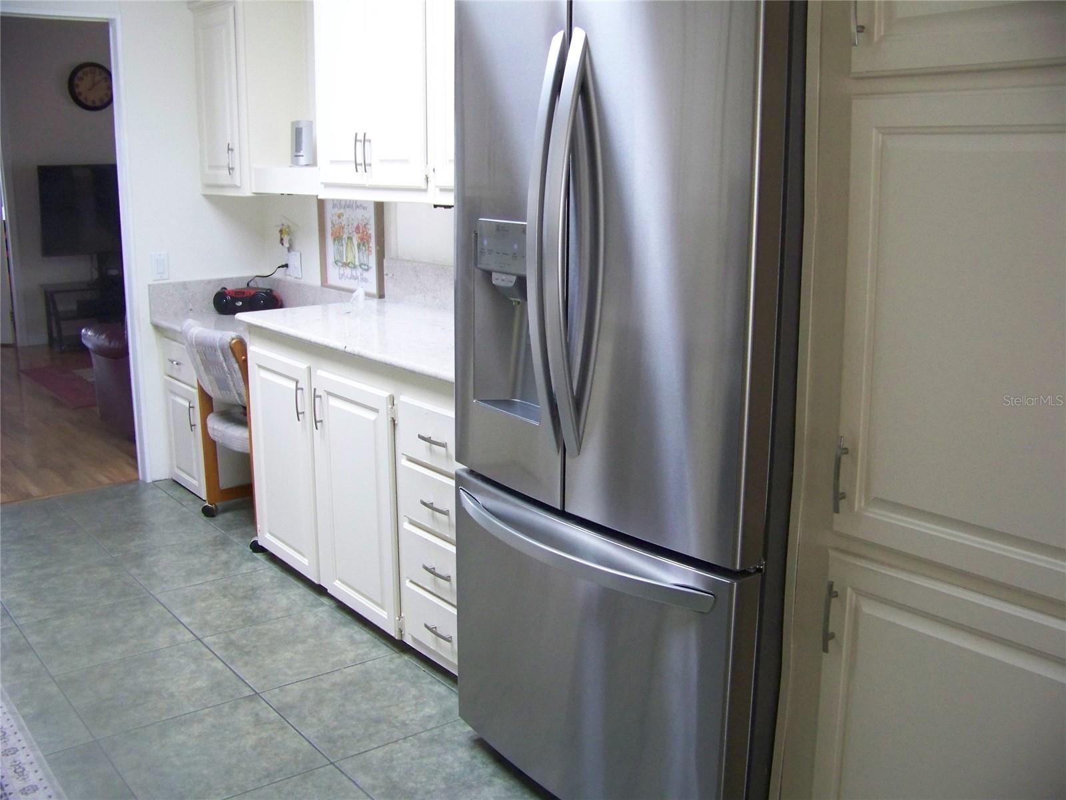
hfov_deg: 51.4
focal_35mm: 36
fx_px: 1109
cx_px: 533
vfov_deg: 39.7
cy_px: 400
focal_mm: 5.85
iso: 250
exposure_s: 1/30
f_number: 2.8
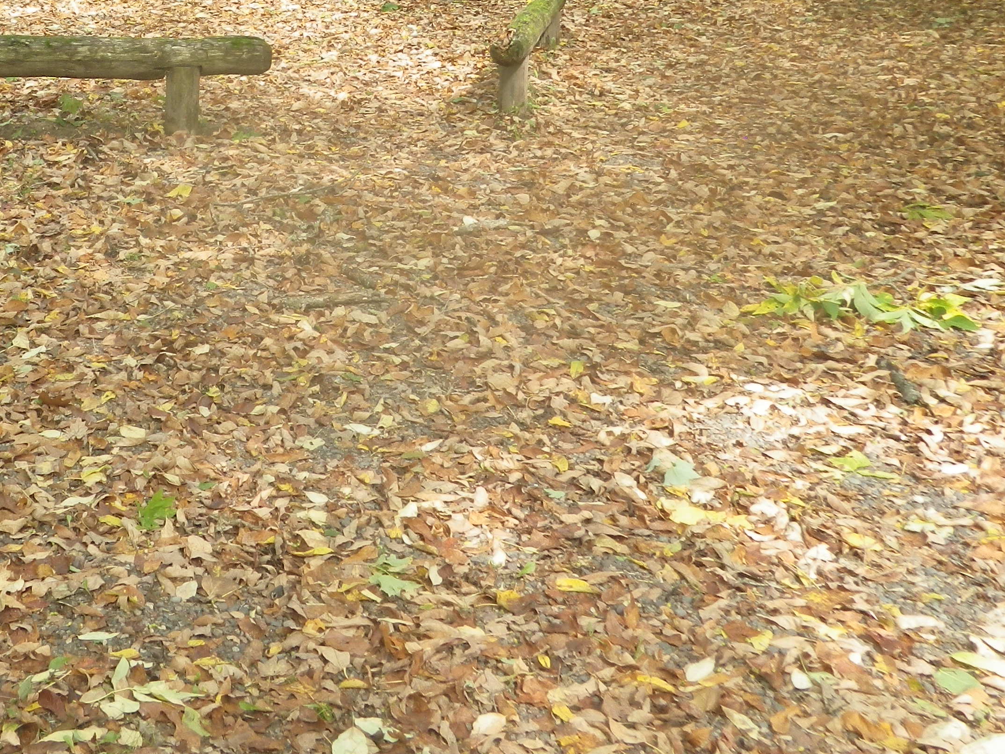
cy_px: 3
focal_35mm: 56
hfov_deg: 32.7
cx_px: 105
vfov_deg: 24.9
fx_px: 1626
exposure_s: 1/50
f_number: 3.5
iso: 80
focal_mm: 5
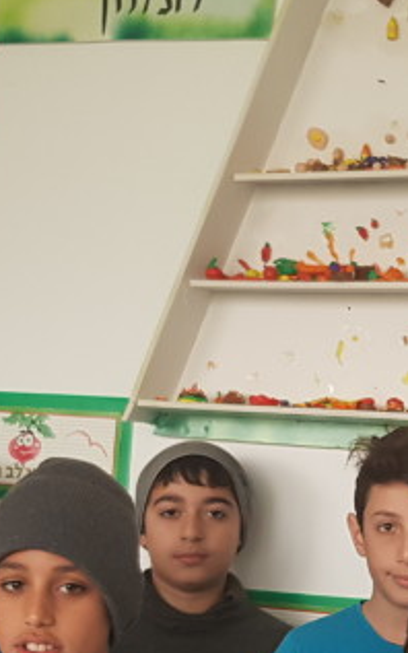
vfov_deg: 25.0
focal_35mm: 81
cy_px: 548
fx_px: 1442
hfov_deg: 15.8
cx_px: 409
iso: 125
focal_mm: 4.2
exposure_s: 1/60
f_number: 1.7
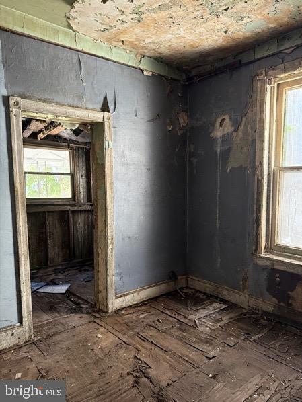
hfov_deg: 56.8
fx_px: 279
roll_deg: -1.4
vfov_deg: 71.6
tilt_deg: -4.1
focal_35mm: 24
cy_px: 201
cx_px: 151
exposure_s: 1/60
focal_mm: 6.76
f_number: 1.78
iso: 500
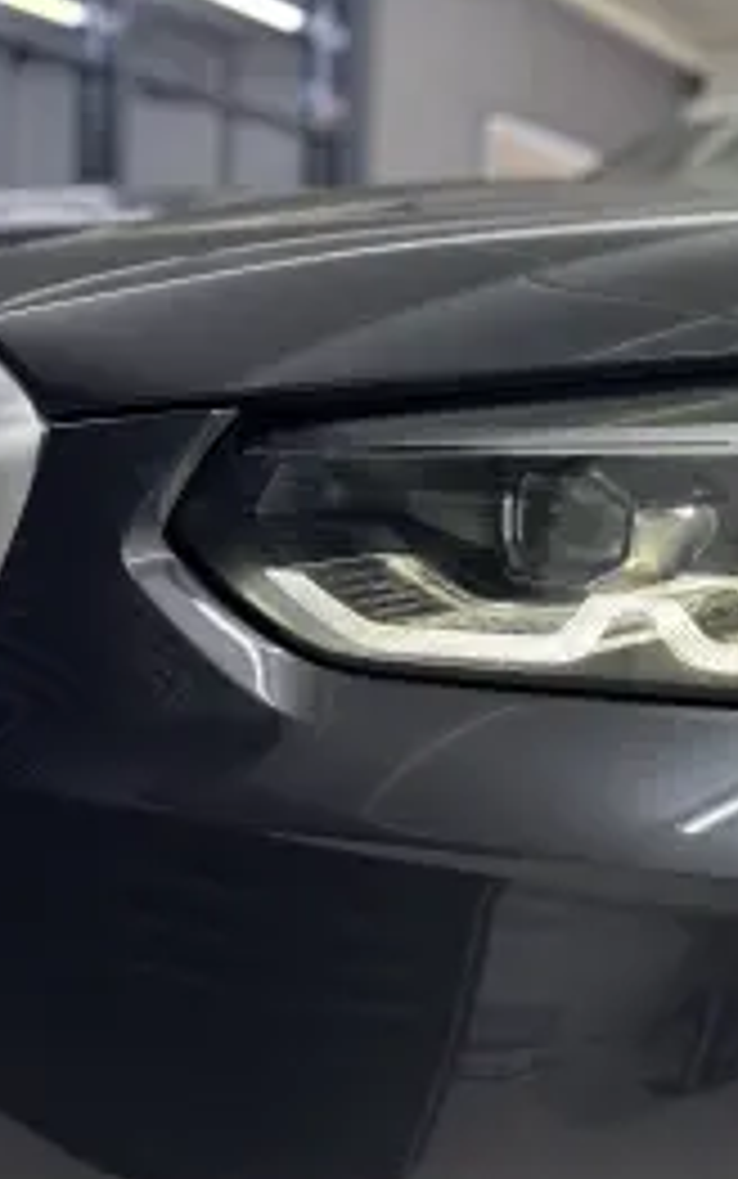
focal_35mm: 35
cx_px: 711
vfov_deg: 55.3
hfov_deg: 33.7
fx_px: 1125
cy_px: 594
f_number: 1.78
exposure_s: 1/49
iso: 160
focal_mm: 6.76
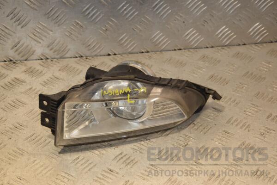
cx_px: 138
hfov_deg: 23.4
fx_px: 669
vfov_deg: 15.7
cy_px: 92
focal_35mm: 87
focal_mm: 58
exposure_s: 1/200
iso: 800
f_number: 8
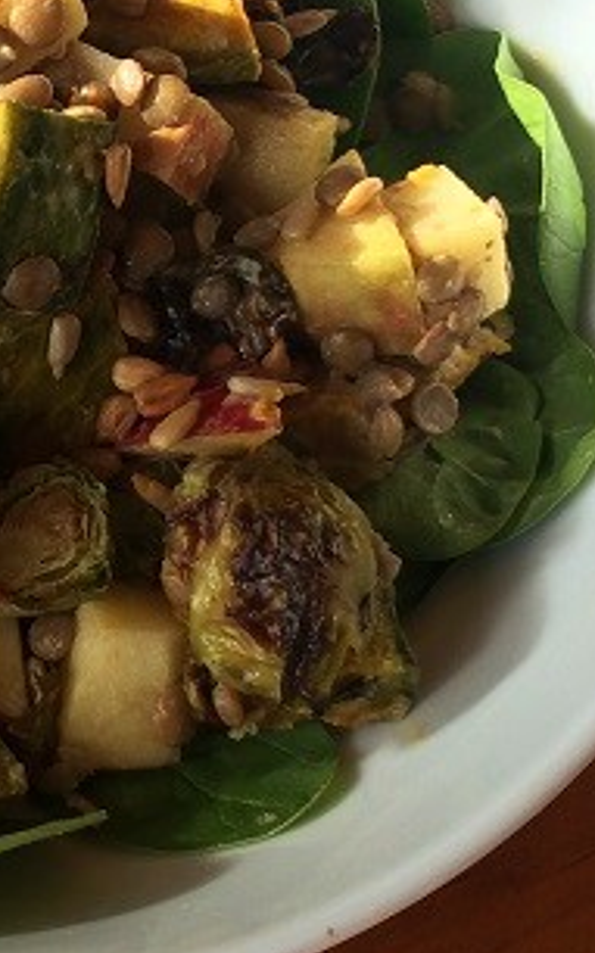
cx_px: -37
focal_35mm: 87
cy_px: 224
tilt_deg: -59.1
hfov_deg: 14.7
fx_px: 2259
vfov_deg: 23.6
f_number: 2.2
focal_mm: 4.15
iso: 40
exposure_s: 1/60
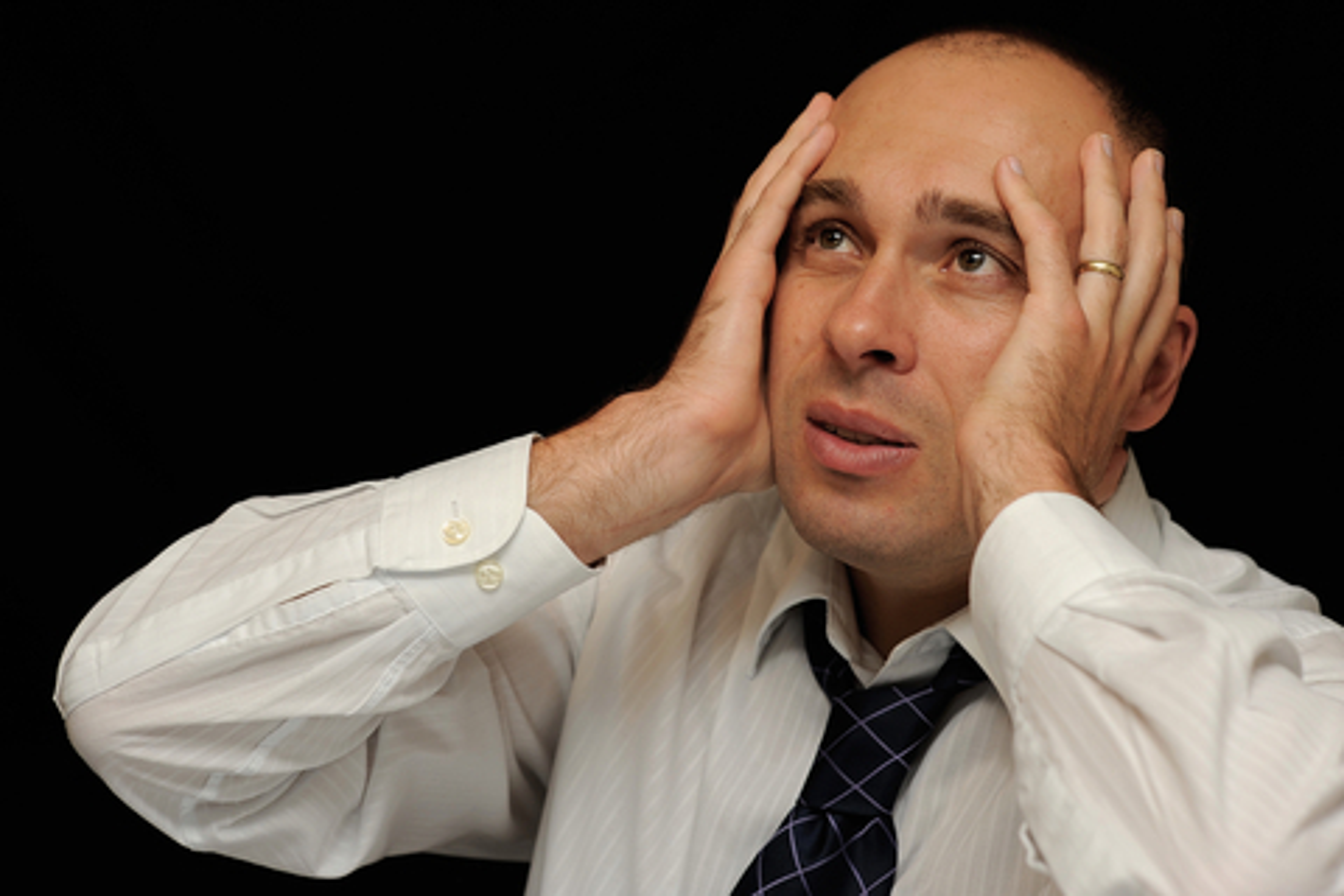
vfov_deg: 16.1
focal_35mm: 85
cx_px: 672
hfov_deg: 23.9
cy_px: 448
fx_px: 3173
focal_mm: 85
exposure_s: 1/60
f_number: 5
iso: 200
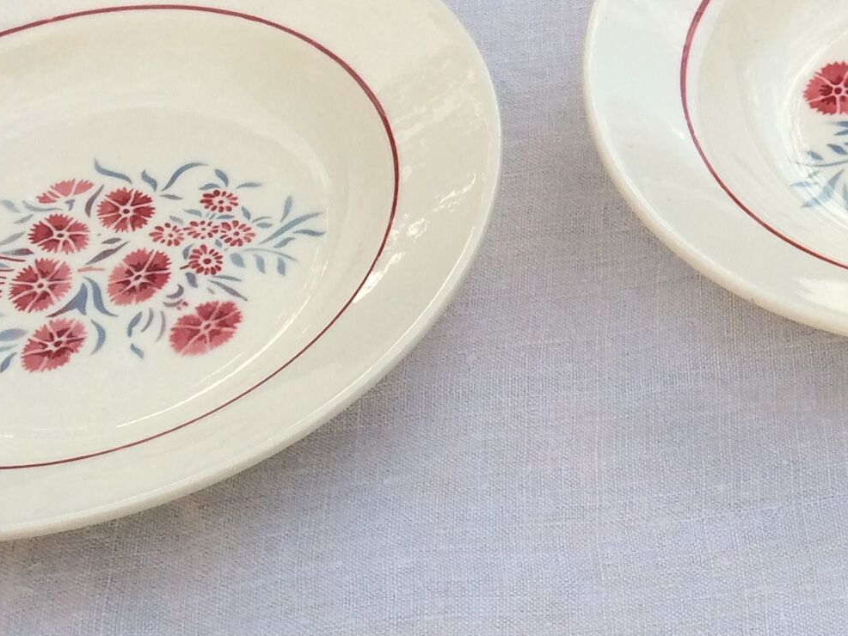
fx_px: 2352
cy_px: -62
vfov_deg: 15.0
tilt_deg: -40.6
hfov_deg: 19.4
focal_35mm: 96
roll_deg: -0.2
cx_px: 983
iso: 32
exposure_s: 1/604
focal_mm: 4.15
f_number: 2.2
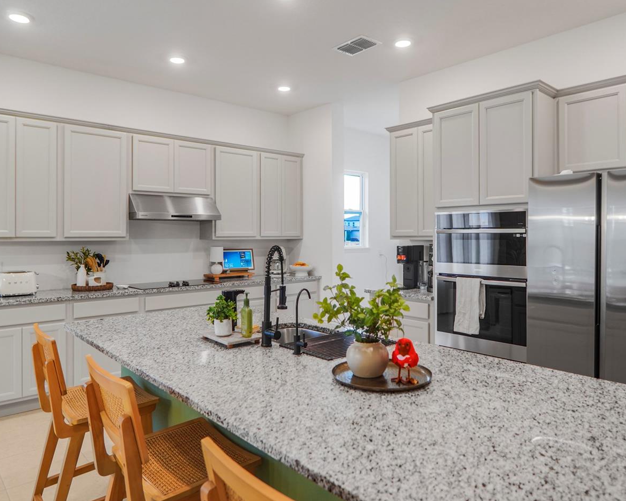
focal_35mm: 23
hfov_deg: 72.6
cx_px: 308
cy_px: 232
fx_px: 426
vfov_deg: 60.8
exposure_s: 1/40
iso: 100
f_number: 2.2
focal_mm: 12
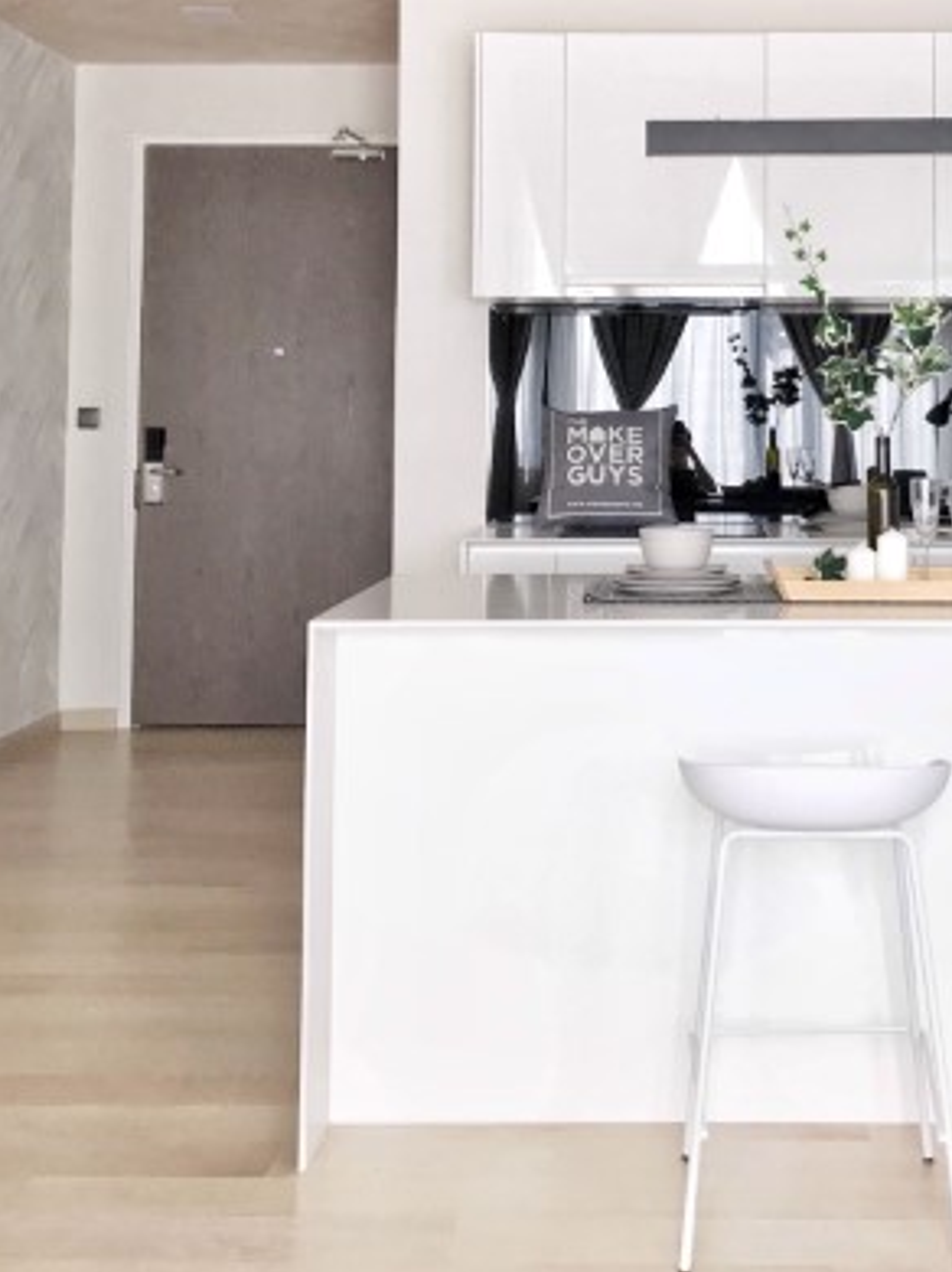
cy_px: 307
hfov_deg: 31.0
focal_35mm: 46
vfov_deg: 40.0
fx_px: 1689
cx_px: 698
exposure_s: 1/100
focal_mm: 3.99
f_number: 1.8
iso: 40
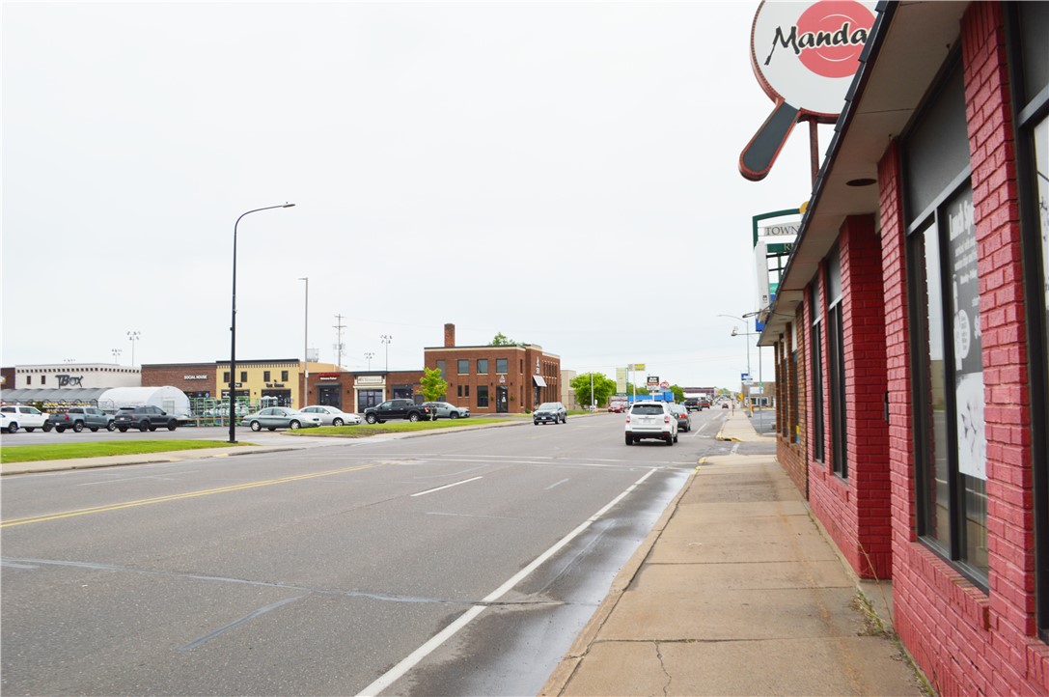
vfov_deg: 47.8
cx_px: 524
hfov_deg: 67.4
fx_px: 786
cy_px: 348
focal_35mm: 27
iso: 100
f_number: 7.1
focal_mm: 18
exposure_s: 1/200
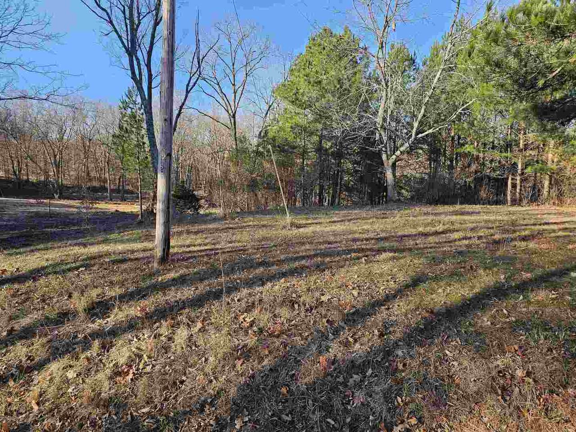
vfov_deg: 58.9
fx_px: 383
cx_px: 288
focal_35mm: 23
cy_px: 216
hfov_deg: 73.9
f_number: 1.7
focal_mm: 6.3
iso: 10
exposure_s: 1/167
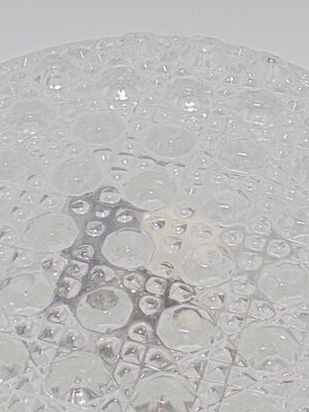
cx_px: 135
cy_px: 327
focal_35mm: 84
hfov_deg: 17.6
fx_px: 1000
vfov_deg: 23.0
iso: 100
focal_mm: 6.9
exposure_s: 1/60
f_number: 4.2
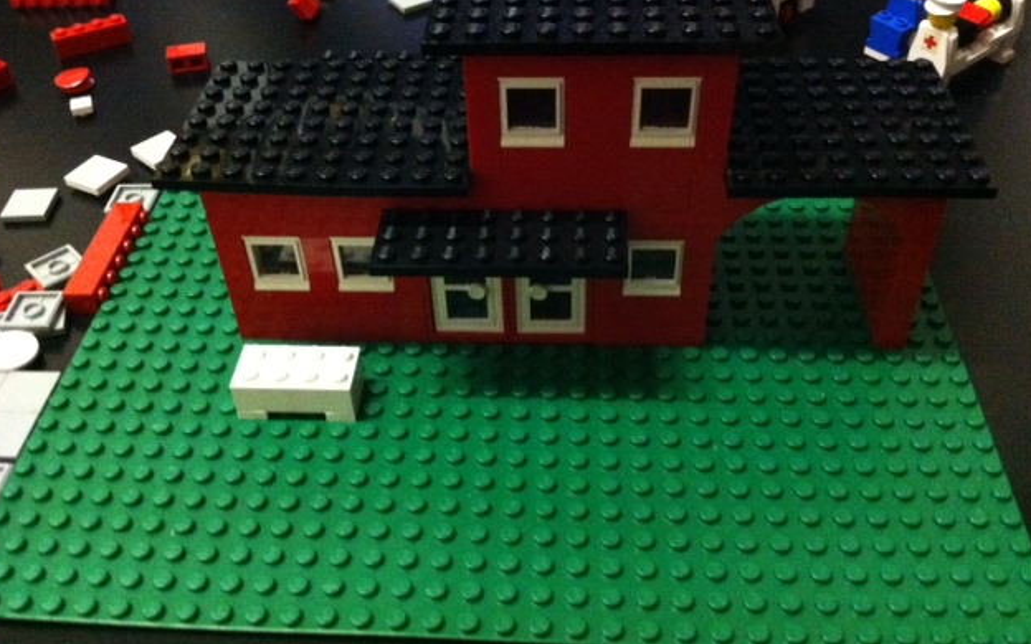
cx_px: 511
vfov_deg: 33.6
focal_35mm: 38
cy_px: 299
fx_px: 1068
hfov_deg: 51.5
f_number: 2.8
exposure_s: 1/15
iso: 1000
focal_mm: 3.85
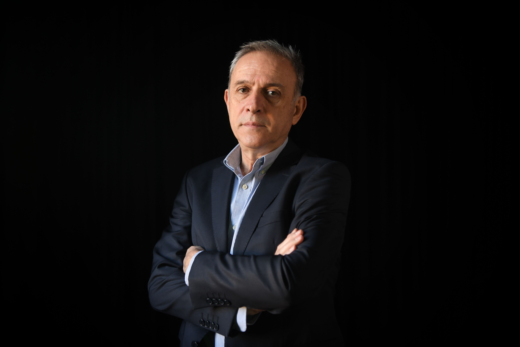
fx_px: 693
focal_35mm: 48
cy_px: 174
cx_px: 260
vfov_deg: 28.1
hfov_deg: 41.1
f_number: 2.8
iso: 800
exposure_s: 1/100
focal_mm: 48
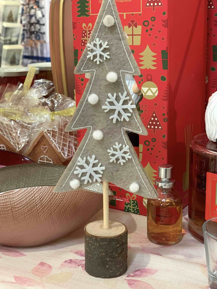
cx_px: 108
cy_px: 141
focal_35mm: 57
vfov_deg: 33.8
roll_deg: +0.0
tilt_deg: -14.3
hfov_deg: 25.7
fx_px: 476
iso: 250
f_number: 2.4
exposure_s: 1/50
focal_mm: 6
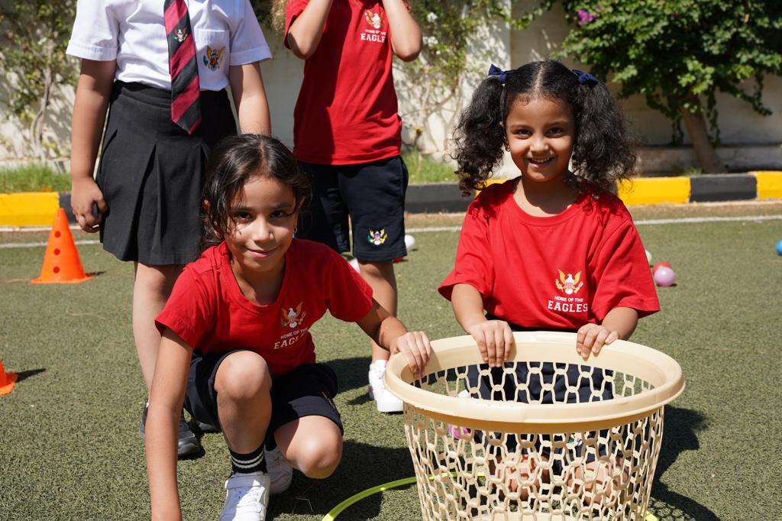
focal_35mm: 49
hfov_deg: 40.3
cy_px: 260
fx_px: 1066
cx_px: 391
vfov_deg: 27.5
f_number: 8
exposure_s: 1/250
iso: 100
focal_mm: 49.1
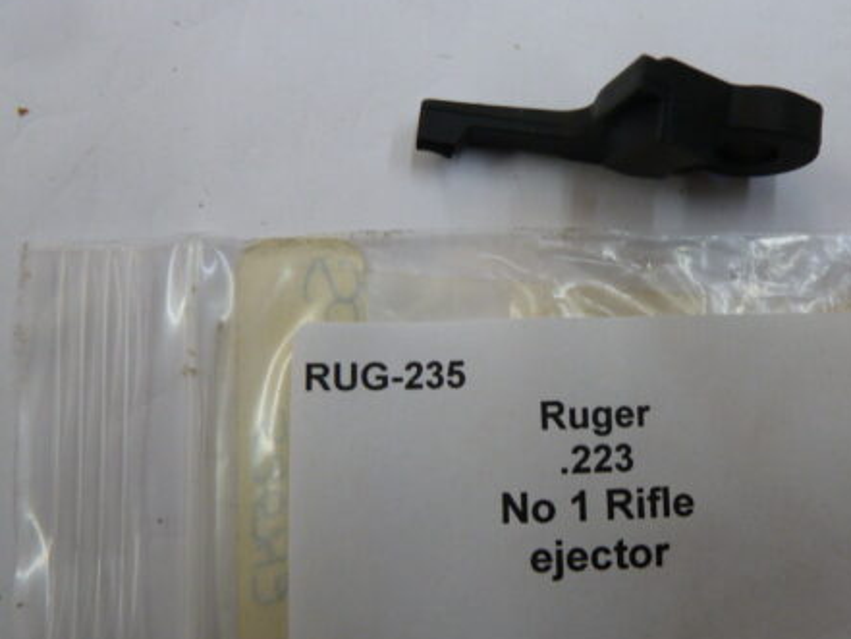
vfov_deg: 41.8
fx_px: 836
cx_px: 577
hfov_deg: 52.8
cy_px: 346
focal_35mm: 34
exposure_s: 1/30
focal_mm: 4.1
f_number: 3.3
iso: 200
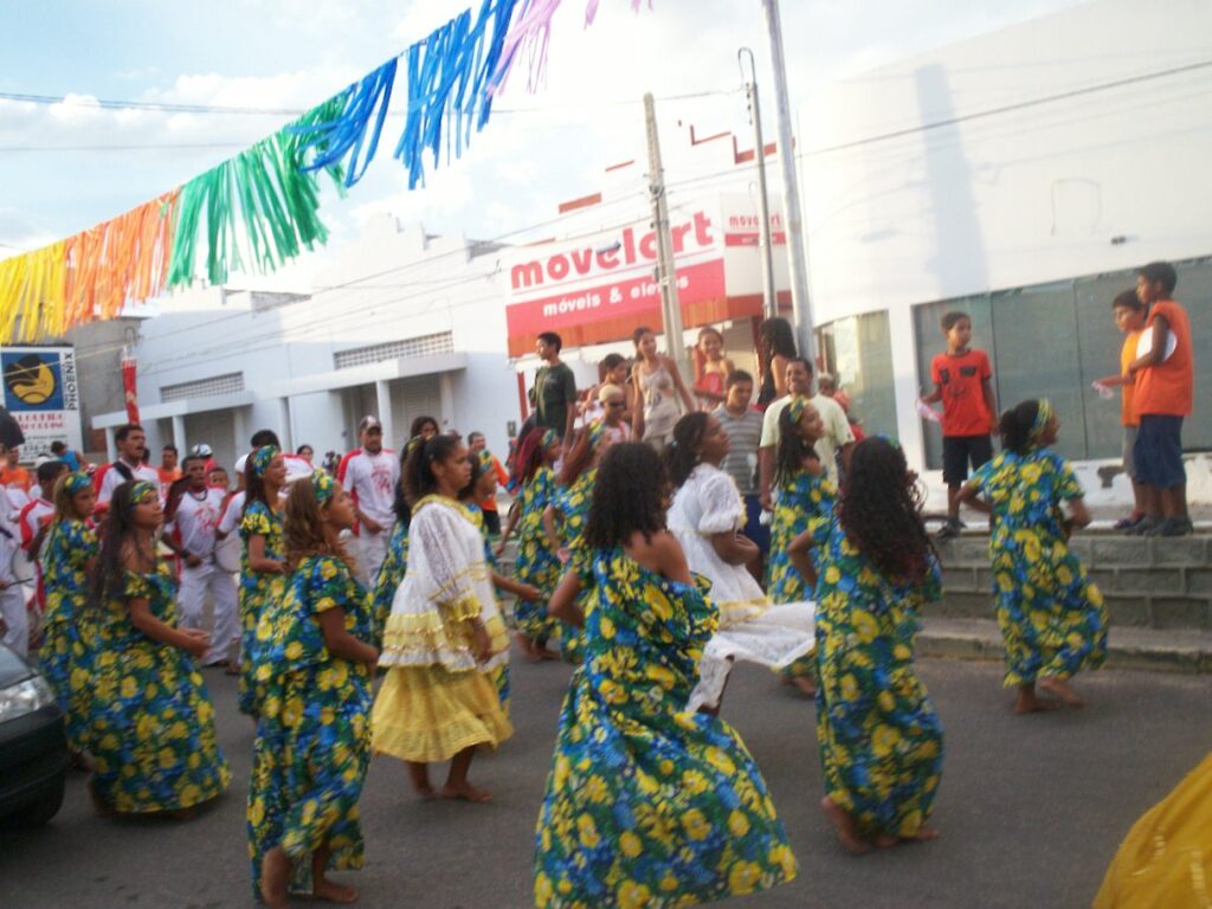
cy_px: 454
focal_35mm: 36
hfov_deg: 51.4
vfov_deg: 39.7
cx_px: 606
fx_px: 1260
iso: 100
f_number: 4.5
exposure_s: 1/83.9
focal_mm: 5.9
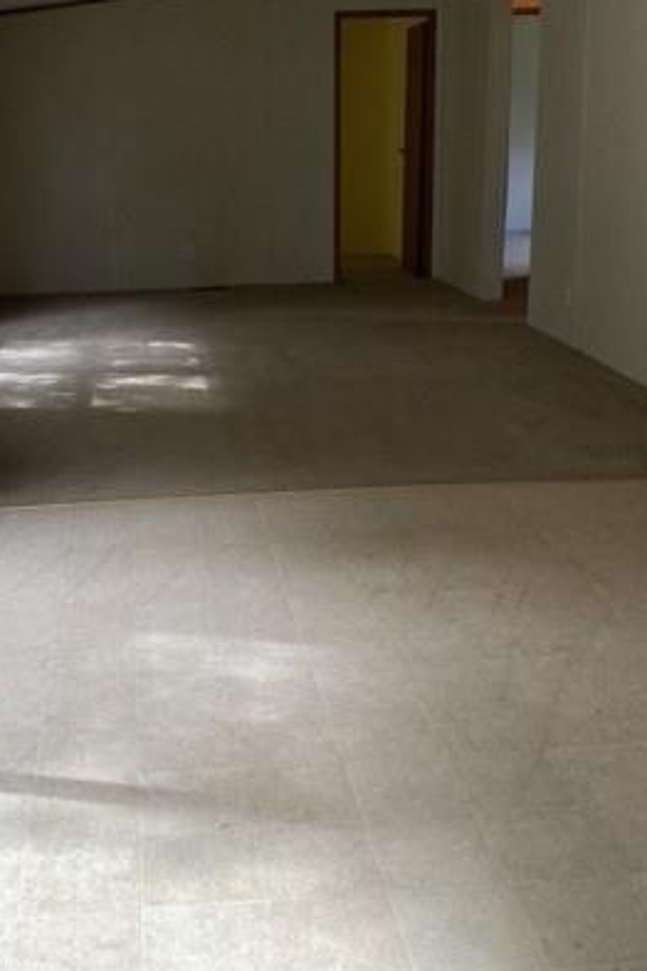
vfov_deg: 44.2
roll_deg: +2.4
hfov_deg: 30.3
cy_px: 366
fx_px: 1186
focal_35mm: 44
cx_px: 215
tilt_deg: -12.9
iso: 32
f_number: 1.8
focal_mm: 4.25
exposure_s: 1/135
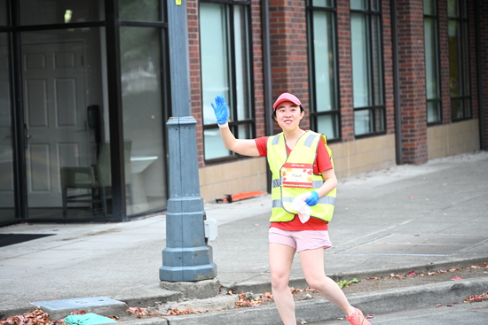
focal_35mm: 110
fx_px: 1491
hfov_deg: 18.6
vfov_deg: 12.5
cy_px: 162
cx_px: 244
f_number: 4
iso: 1600
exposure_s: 1/400
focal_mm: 110
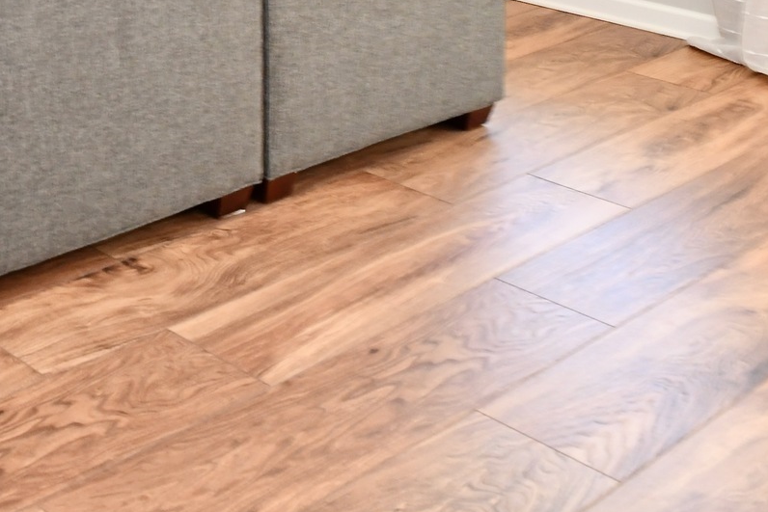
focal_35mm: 54
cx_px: -495
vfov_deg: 19.9
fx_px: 1152
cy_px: -349
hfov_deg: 24.4
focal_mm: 14
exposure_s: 1/60
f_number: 6.3
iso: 640
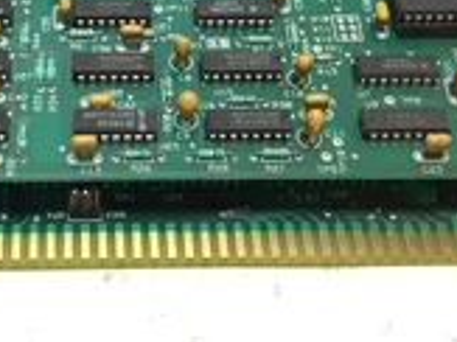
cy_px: 62
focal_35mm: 76
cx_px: 115
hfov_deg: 25.4
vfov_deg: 19.1
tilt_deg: -54.2
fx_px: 1003
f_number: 2.4
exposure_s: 1/120
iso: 40
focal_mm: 3.3
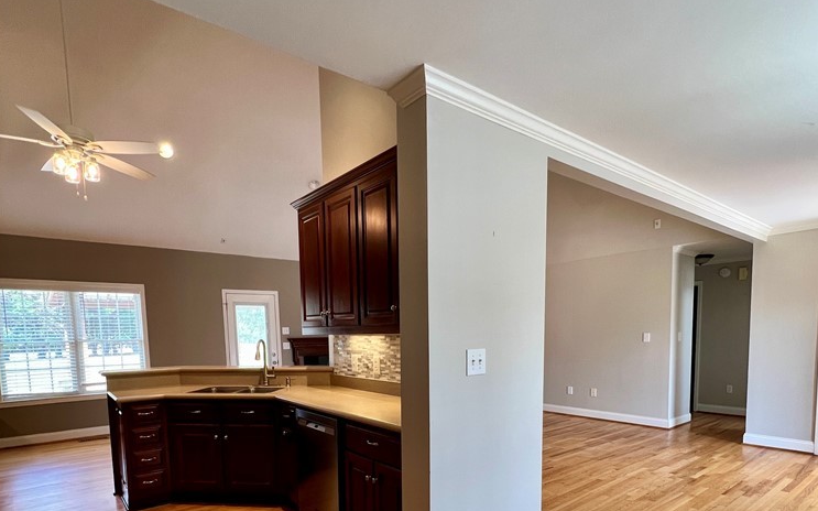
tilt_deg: -5.0
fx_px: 423
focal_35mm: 19
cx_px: 414
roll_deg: +1.2
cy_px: 374
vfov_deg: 59.3
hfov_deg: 88.0
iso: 160
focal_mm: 1.57
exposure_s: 1/120
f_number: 1.8
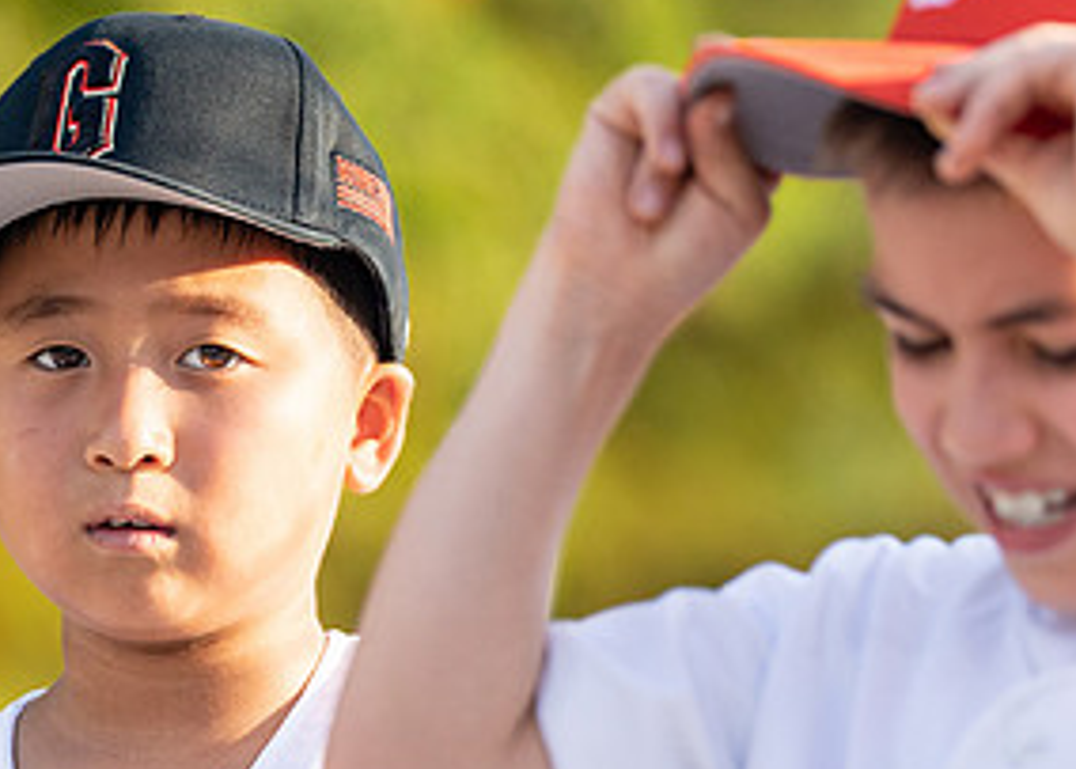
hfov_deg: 5.2
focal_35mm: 389
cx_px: 97
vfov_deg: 3.7
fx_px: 11890
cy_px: 734
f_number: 2.8
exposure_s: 1/2500
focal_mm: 141
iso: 400
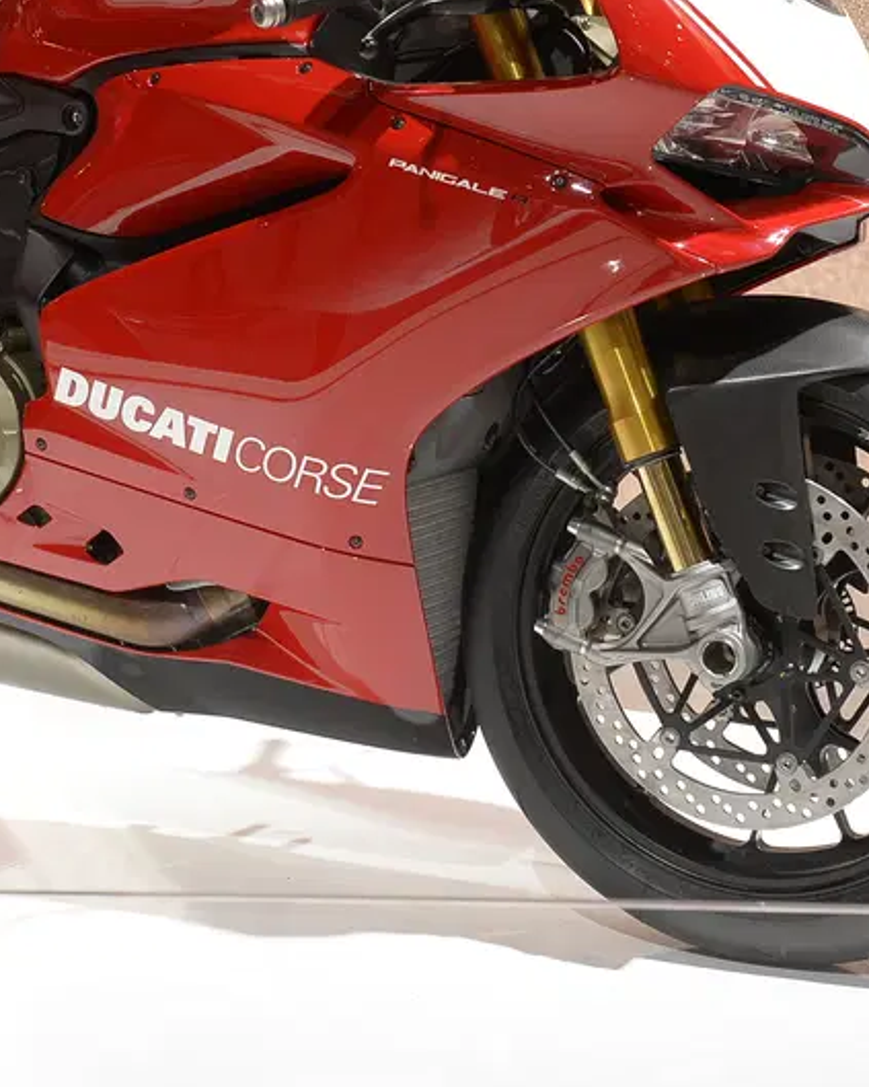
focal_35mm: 85
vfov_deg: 22.4
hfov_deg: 18.0
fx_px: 2733
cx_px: 278
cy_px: 340
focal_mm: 40
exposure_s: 1/200
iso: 800
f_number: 6.3
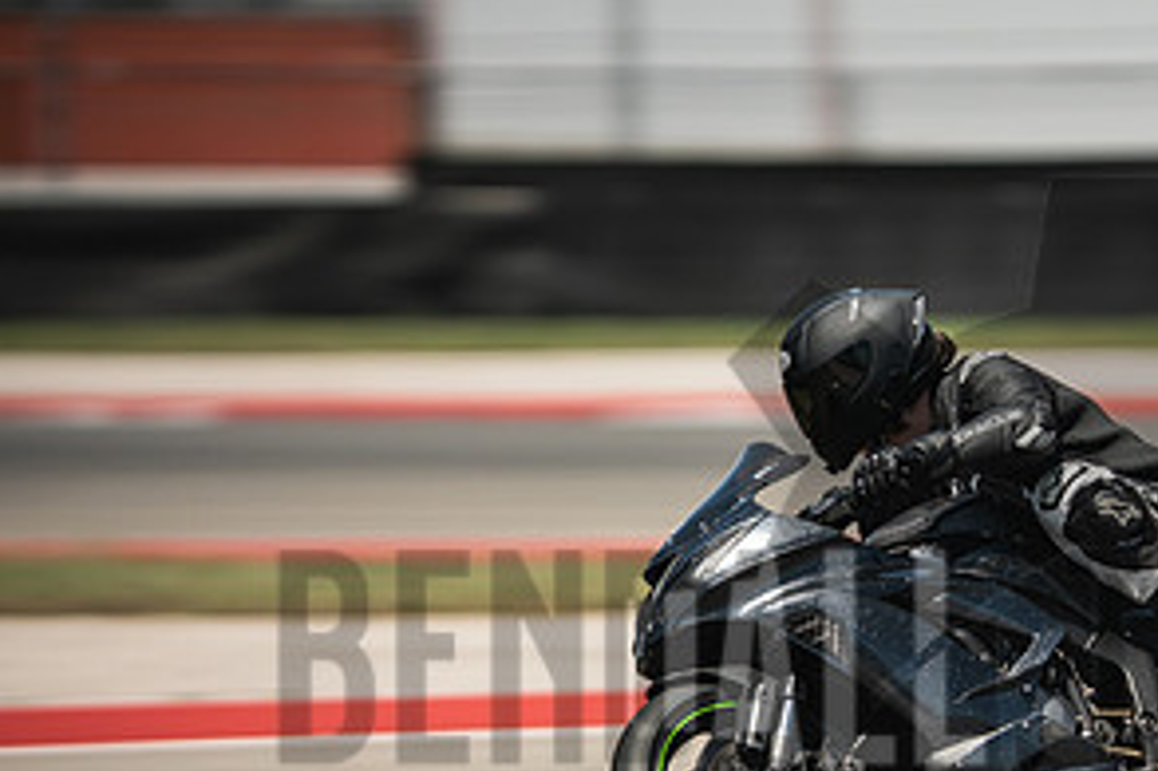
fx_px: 19095
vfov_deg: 2.3
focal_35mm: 594
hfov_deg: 3.5
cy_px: 662
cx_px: 1111
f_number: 2
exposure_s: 1/250
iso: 160
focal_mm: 200
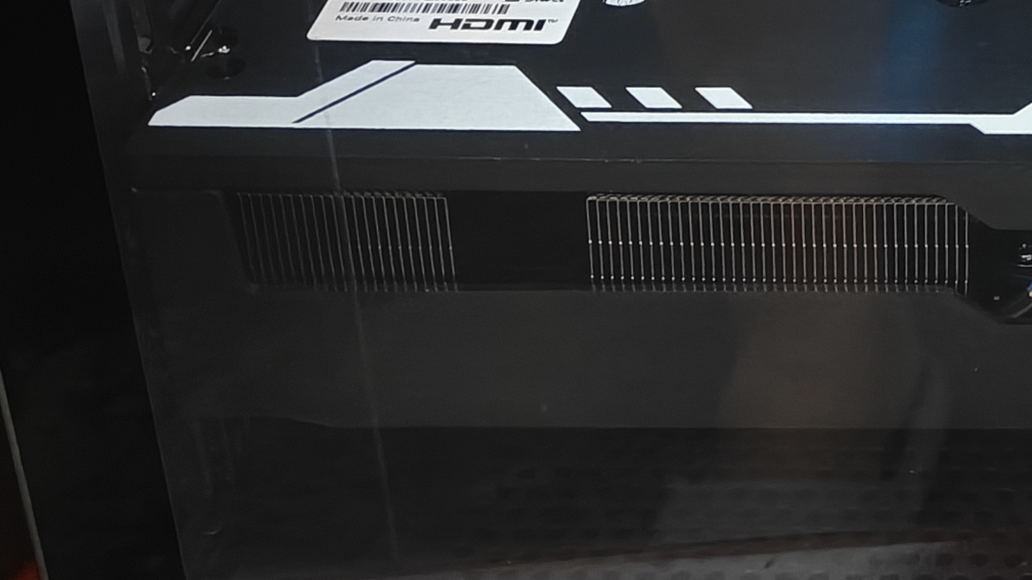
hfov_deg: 21.9
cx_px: 1250
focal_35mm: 90
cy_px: -349
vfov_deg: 12.6
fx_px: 2462
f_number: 1.8
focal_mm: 5.59
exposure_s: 1/25
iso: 1250
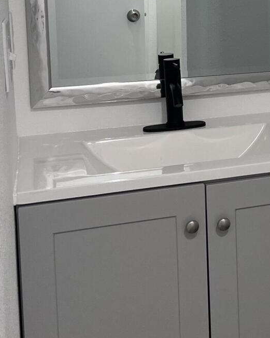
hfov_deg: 18.4
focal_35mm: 78
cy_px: 13
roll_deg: +1.2
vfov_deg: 23.6
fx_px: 779
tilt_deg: -5.5
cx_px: 343
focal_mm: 5.1
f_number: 1.6
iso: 80
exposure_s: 1/60
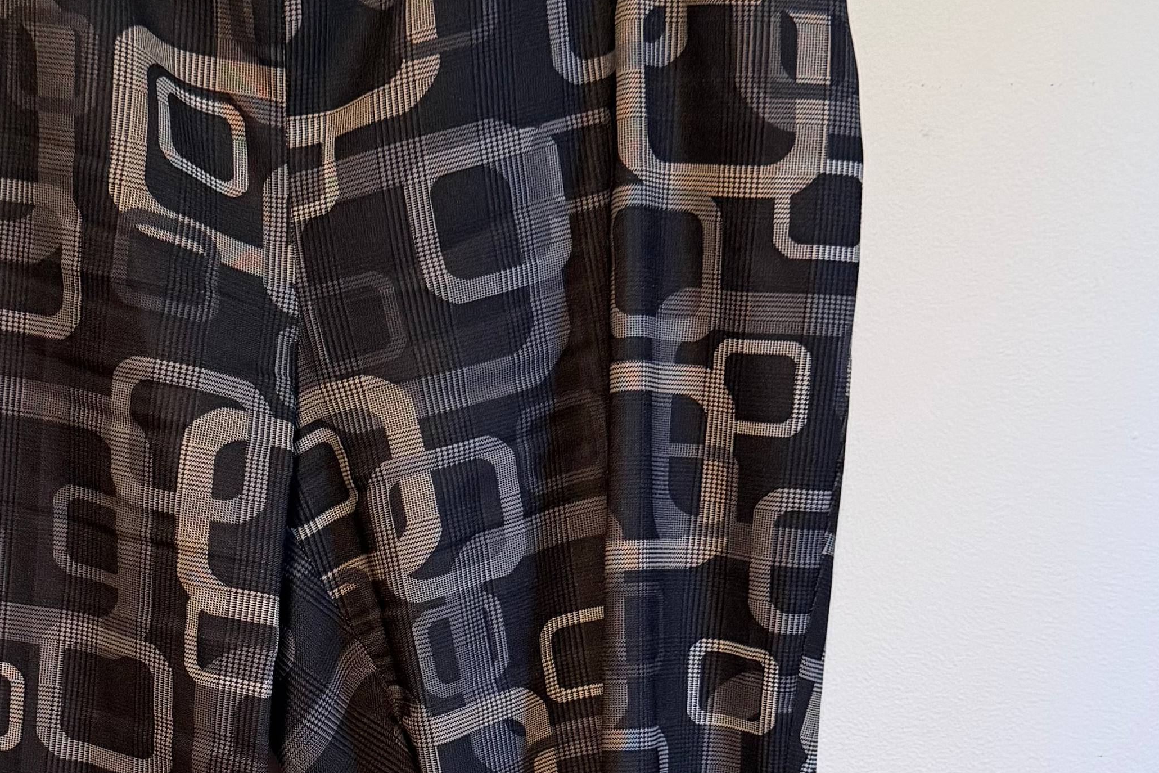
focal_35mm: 62
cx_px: 321
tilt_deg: -11.6
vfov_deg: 21.4
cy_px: 699
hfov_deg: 31.9
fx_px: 1996
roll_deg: +0.9
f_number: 1.78
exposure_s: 1/60
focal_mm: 6.76
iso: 320
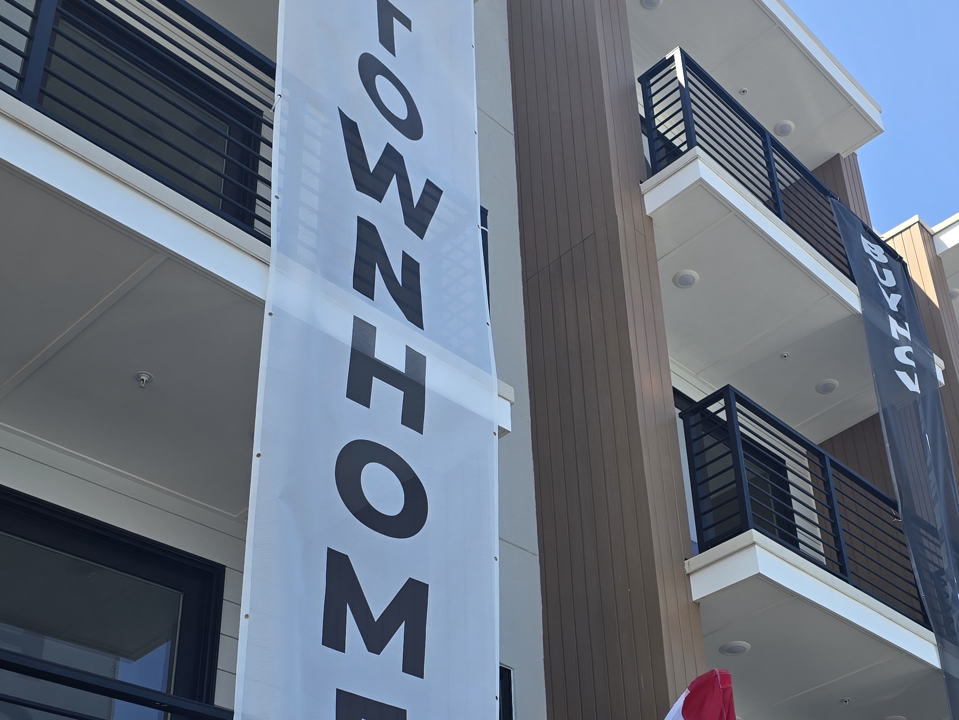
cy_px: 553
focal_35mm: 47
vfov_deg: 30.3
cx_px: 696
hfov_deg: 39.5
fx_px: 1302
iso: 12
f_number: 1.7
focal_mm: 6.3
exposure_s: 1/360
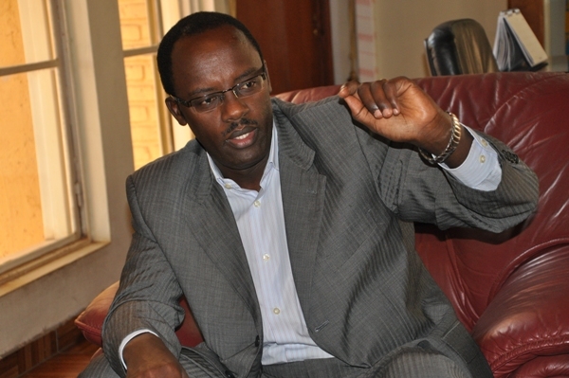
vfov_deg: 15.7
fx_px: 1374
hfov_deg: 23.4
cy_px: 189
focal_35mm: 87
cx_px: 284
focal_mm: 58
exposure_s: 1/60
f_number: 5
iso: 800
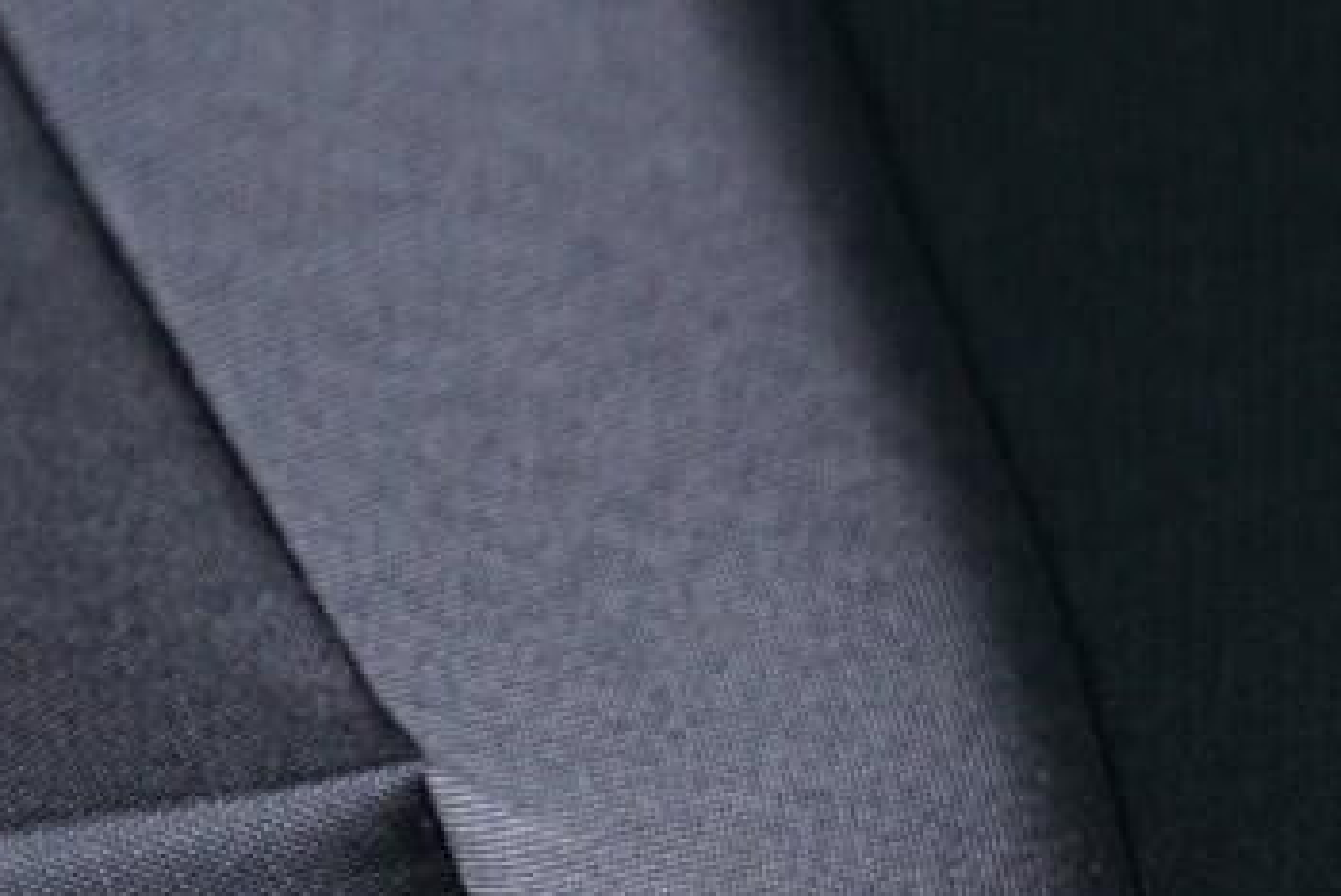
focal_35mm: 148
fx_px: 5517
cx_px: 2709
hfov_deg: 12.2
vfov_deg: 9.1
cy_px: 1195
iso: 2000
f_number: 2.8
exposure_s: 1/40
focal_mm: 24
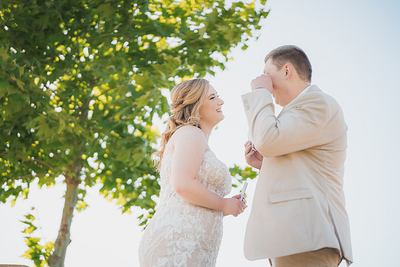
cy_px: 134
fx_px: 556
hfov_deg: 39.6
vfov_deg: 27.0
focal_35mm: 50
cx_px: 200
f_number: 1.4
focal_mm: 50
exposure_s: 1/2500
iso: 125
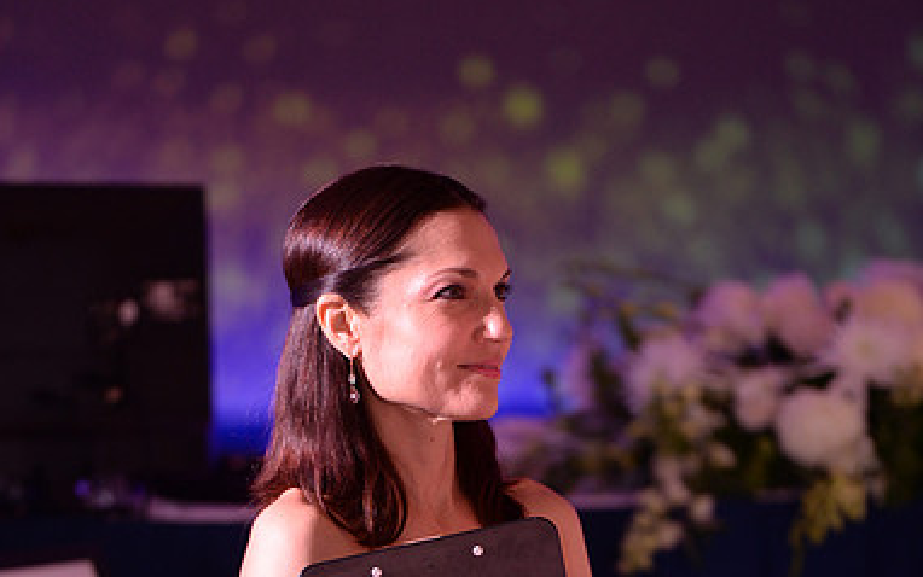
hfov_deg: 6.8
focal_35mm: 309
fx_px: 7775
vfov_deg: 4.2
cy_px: 659
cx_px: 460
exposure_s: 1/250
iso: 1600
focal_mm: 200
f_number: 2.8
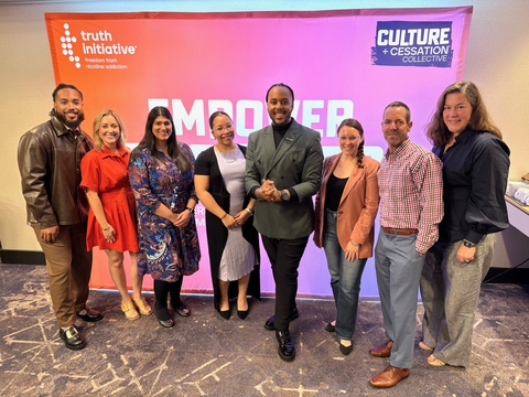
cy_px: 198
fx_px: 397
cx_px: 264
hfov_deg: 67.3
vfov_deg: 53.1
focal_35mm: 26
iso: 80
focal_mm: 5.96
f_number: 1.6
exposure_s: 1/60
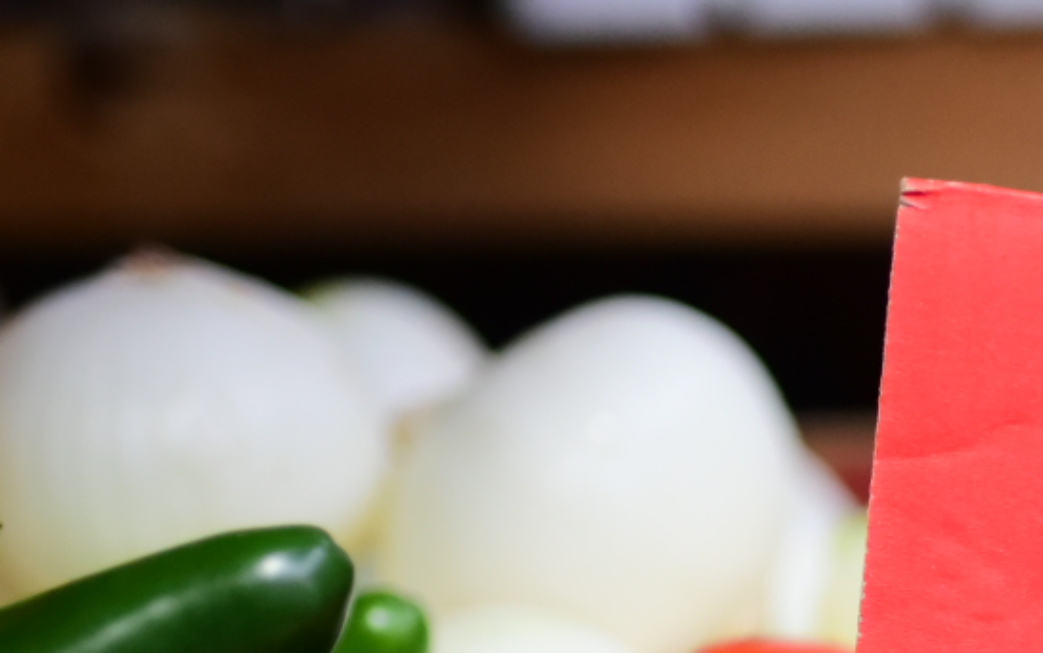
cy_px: 1005
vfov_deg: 11.8
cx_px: 1290
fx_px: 3014
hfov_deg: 18.5
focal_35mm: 106
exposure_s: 1/1600
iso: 2500
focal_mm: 35
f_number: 1.8
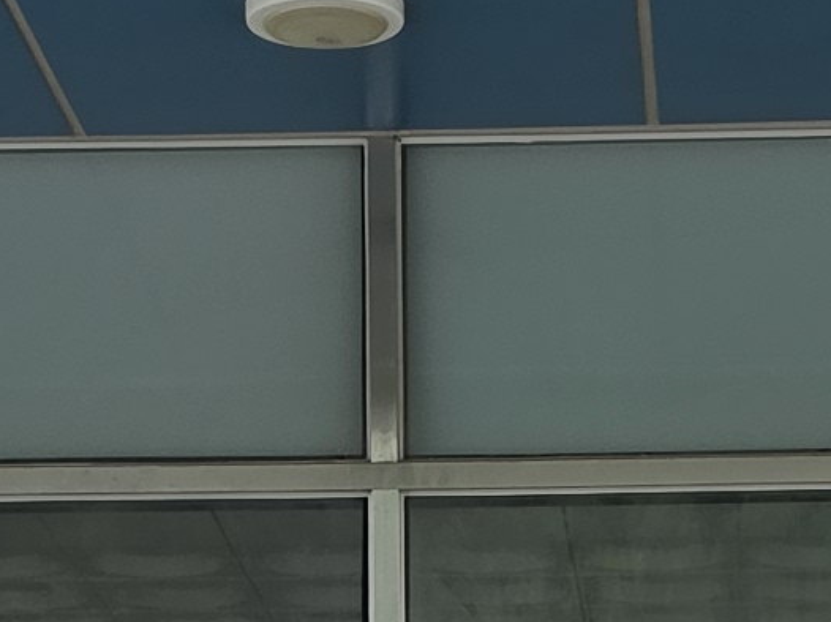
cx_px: 515
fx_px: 4199
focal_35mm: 175
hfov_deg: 11.3
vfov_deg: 8.3
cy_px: 924
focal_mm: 6.5
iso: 64
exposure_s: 1/2259
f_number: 1.4
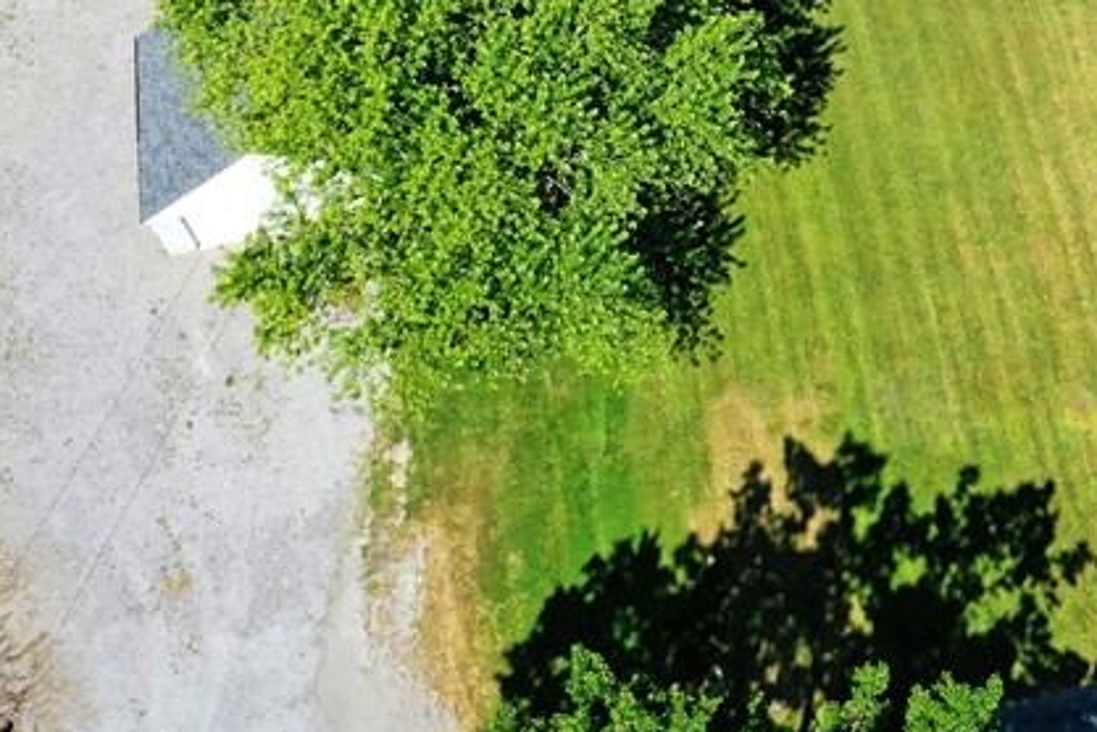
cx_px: 1042
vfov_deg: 18.1
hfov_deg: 26.5
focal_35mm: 73
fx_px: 2224
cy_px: -37
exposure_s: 1/500
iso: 100
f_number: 5.6
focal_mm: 10.26
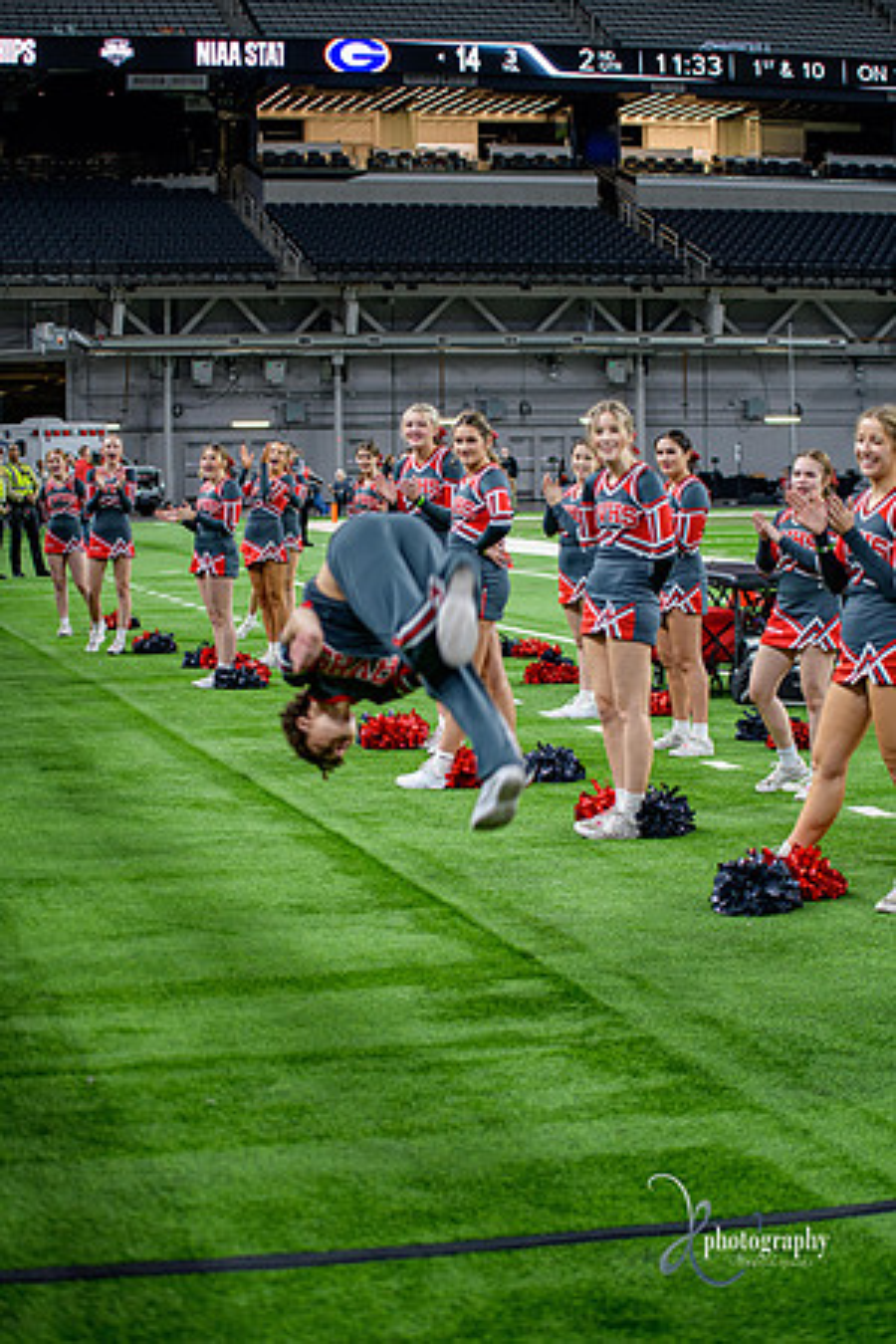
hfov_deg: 19.5
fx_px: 2613
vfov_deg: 28.8
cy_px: 672
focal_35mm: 70
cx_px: 448
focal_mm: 70
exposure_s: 1/400
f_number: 2.8
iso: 1000
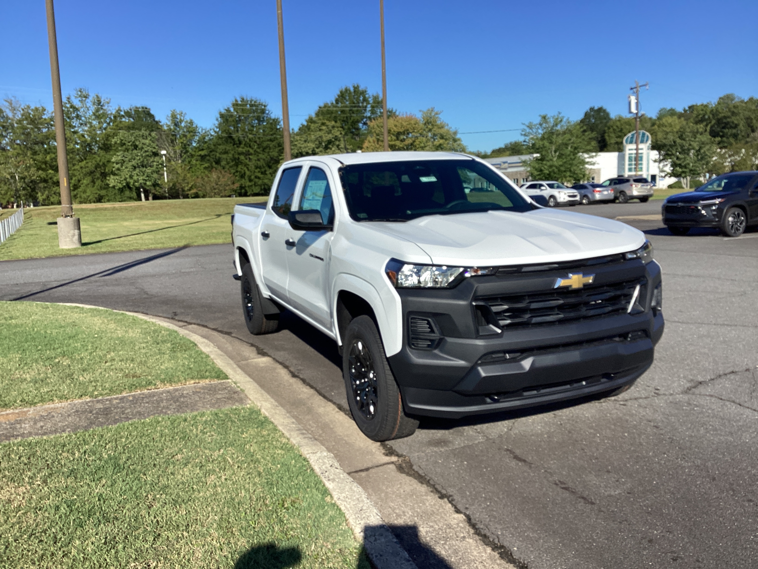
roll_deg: -0.4
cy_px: 284
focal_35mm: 31
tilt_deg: -6.6
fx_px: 679
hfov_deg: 58.4
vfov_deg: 45.4
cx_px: 379
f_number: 2.4
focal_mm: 3.3
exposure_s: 1/1508
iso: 25
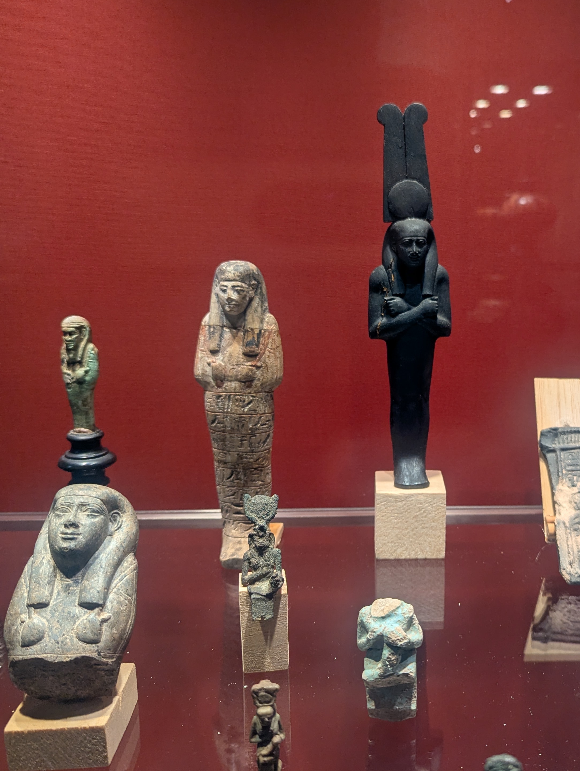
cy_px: 391
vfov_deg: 53.9
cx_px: 394
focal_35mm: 34
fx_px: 758
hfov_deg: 41.3
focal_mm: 6.81
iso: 95
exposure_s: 1/100
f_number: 1.85
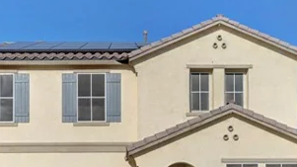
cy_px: 200
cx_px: 129
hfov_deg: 36.6
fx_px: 449
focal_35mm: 57
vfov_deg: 19.8
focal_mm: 16
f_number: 8
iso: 800
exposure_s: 1/1600
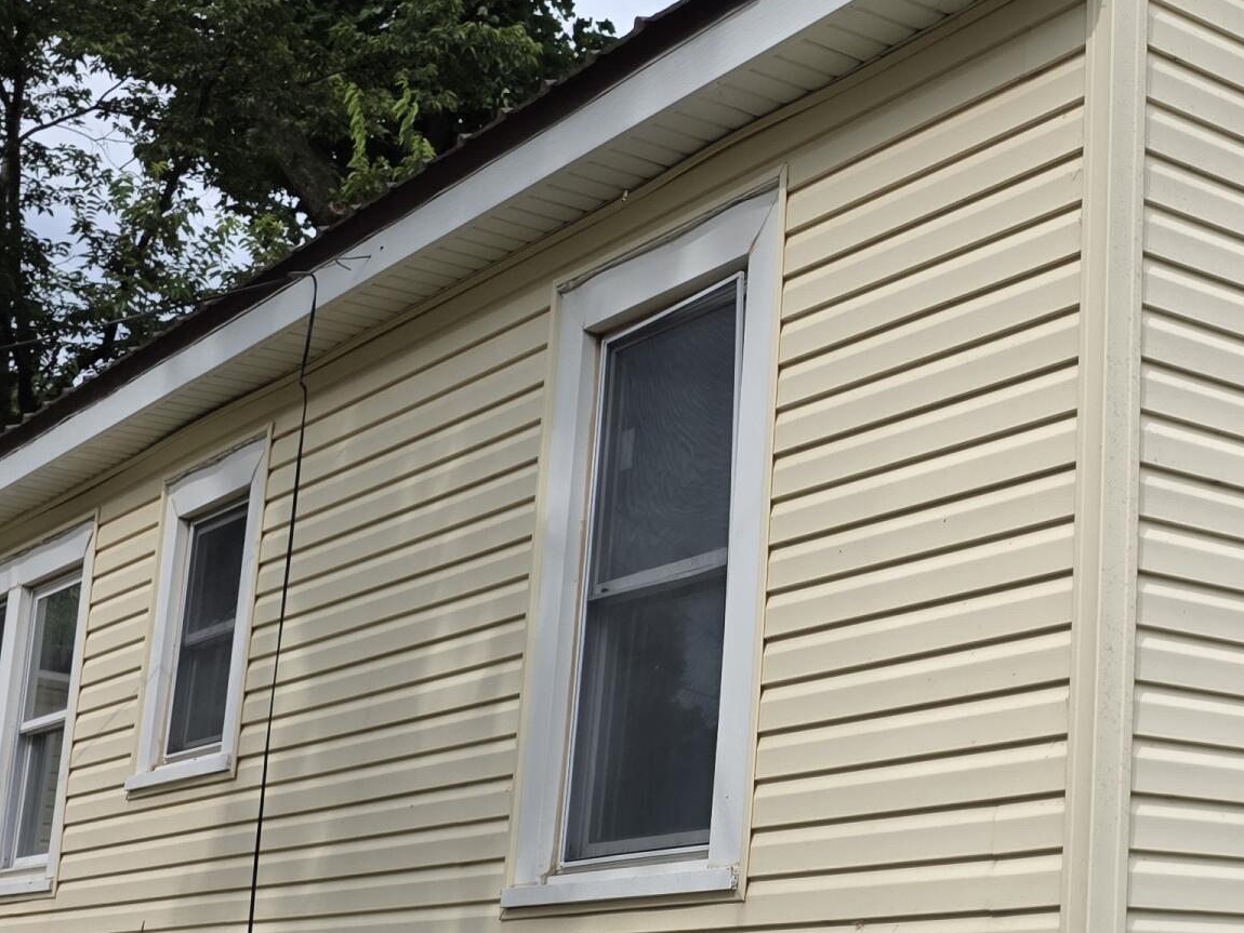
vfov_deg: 24.2
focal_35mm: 60
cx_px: 1293
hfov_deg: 29.6
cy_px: 674
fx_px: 2157
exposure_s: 1/5778
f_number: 1.7
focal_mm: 6.3
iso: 80
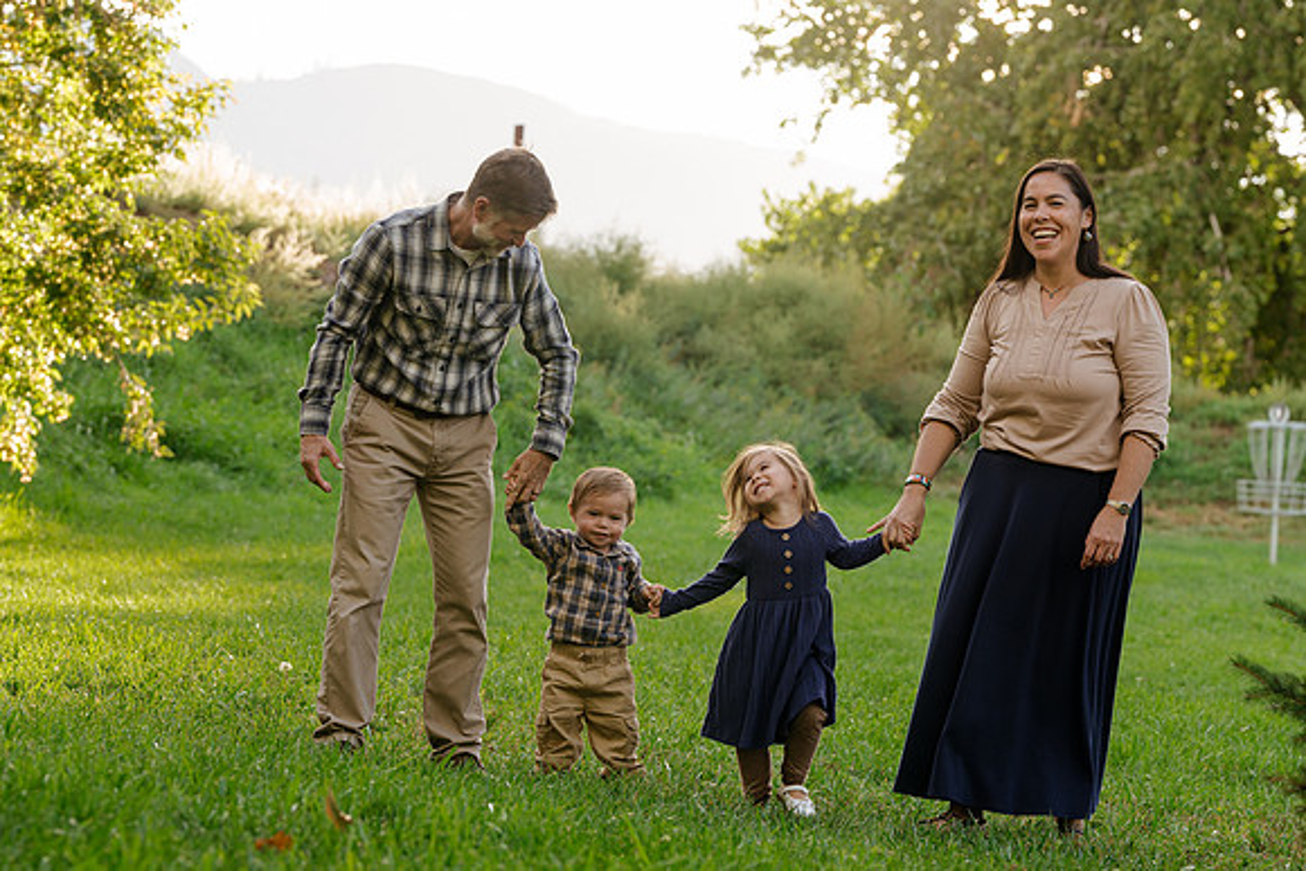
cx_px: 653
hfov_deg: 14.4
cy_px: 436
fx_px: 5152
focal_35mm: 142
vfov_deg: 9.7
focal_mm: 142
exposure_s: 1/200
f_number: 7.1
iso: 640
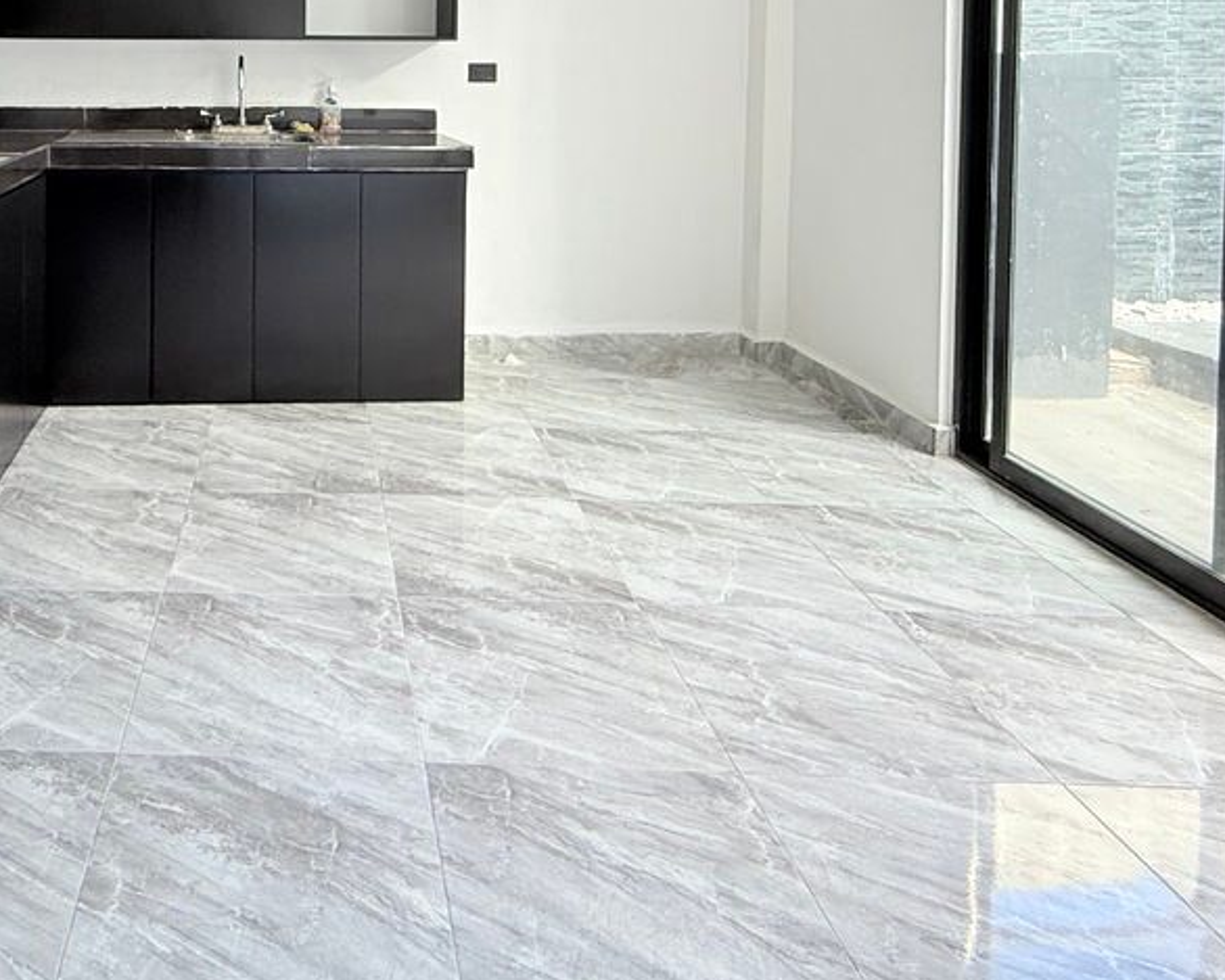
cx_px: 280
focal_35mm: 28
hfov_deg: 58.4
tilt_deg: -2.8
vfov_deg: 46.5
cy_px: 96
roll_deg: +0.3
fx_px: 1015
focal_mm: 2.22
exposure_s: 1/99
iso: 160
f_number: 2.2
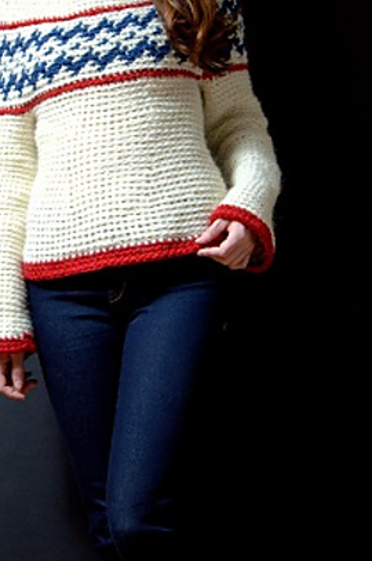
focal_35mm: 99
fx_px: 1540
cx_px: 143
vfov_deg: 20.6
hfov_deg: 13.8
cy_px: 175
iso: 500
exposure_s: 1/200
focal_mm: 42
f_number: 7.1
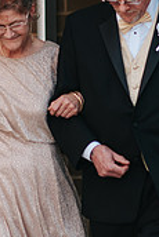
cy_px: 152
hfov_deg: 2.7
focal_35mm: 501
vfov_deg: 4.1
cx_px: 60
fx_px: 3312
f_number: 2.8
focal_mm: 85
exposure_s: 1/800
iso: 100
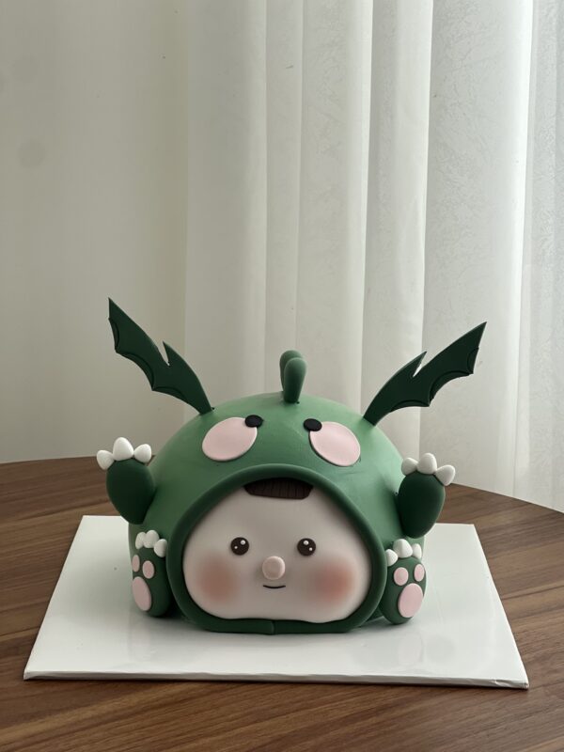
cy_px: 376
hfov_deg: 19.1
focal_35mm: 77
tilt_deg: -13.0
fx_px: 1673
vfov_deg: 25.3
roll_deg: -1.0
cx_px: 282
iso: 32
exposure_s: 1/227
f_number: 2.8
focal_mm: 9
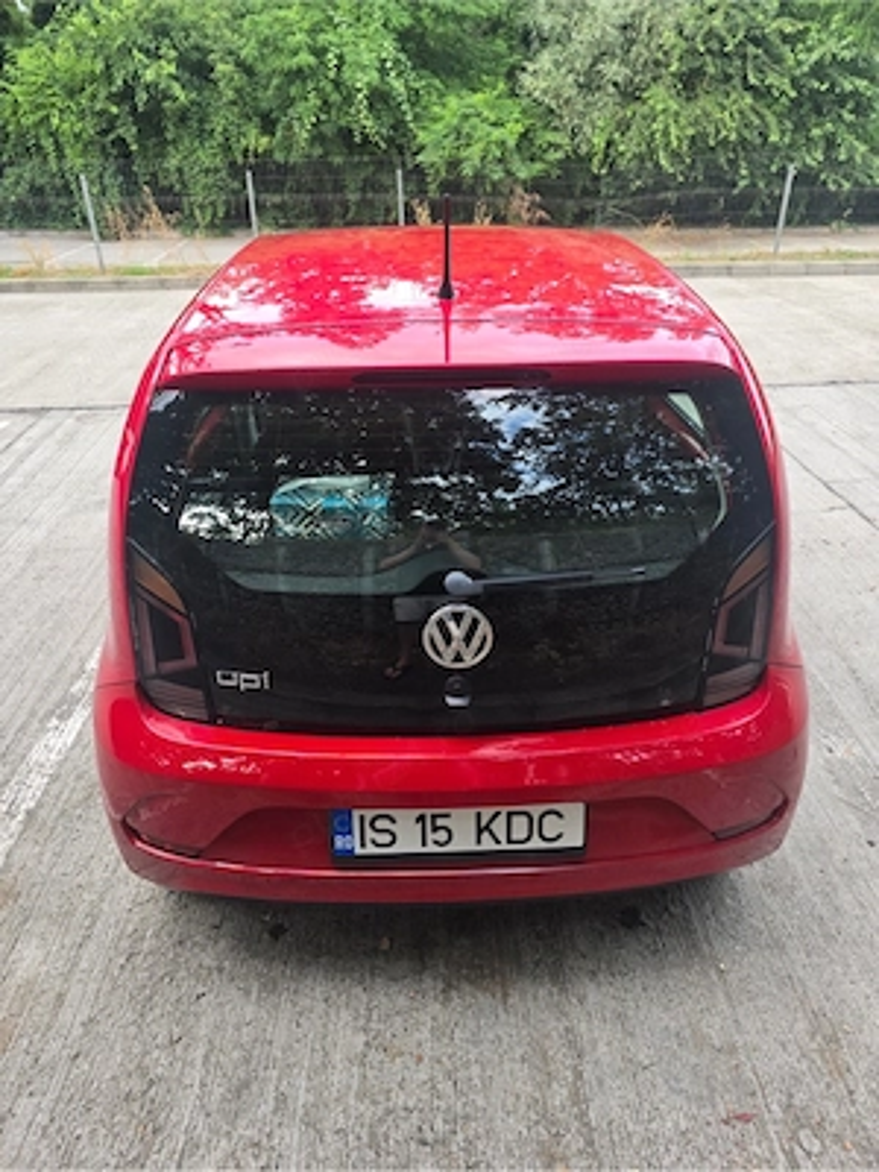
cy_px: 586
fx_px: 779
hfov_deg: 58.9
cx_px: 440
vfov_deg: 73.9
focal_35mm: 23
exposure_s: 1/180
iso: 80
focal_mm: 6.3
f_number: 1.7
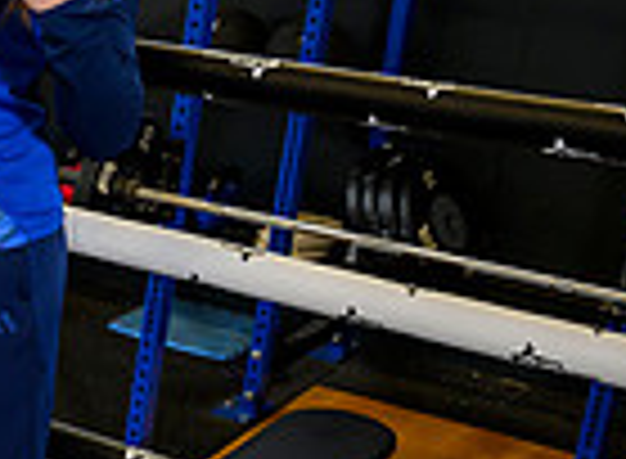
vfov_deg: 13.7
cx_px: -759
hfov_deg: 14.3
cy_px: 353
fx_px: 1902
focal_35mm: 106
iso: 800
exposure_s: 1/125
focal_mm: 24
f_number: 6.3
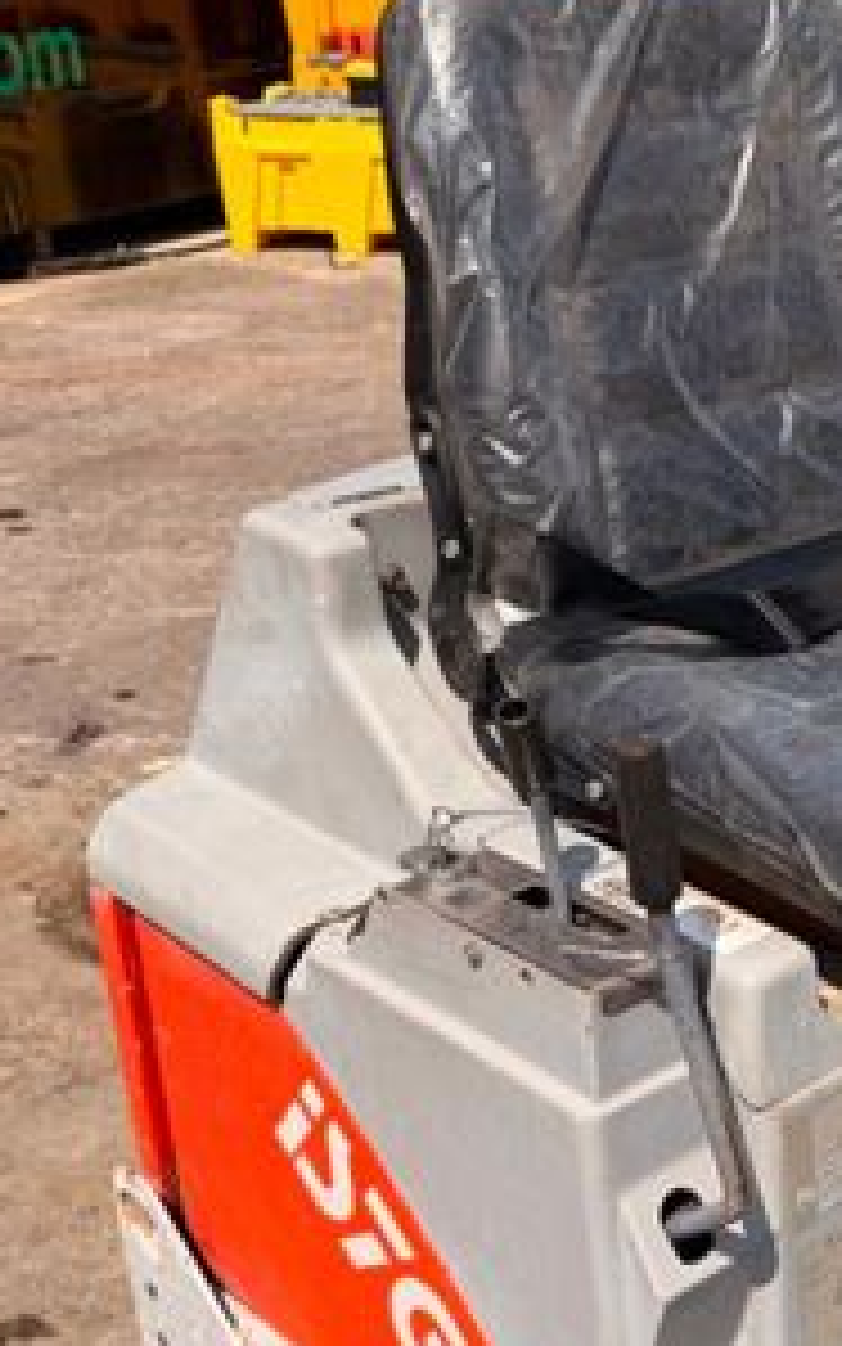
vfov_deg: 39.1
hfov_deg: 23.8
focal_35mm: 51
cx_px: 919
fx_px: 1872
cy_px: 887
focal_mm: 6.76
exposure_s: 1/6173
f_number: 1.78
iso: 80
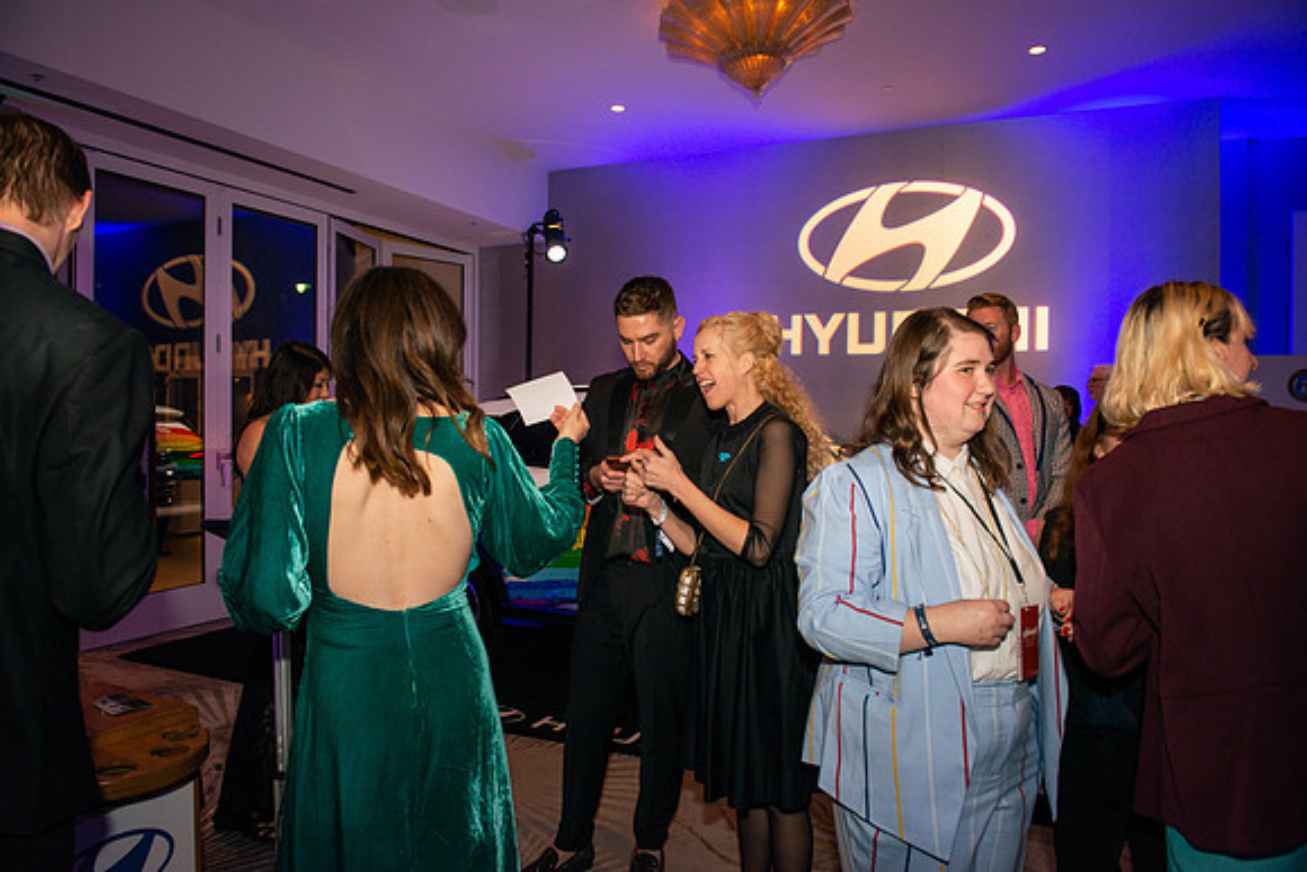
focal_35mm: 24
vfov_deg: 53.2
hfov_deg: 73.7
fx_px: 871
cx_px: 654
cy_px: 436
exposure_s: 1/160
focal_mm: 24
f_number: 4.5
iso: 640
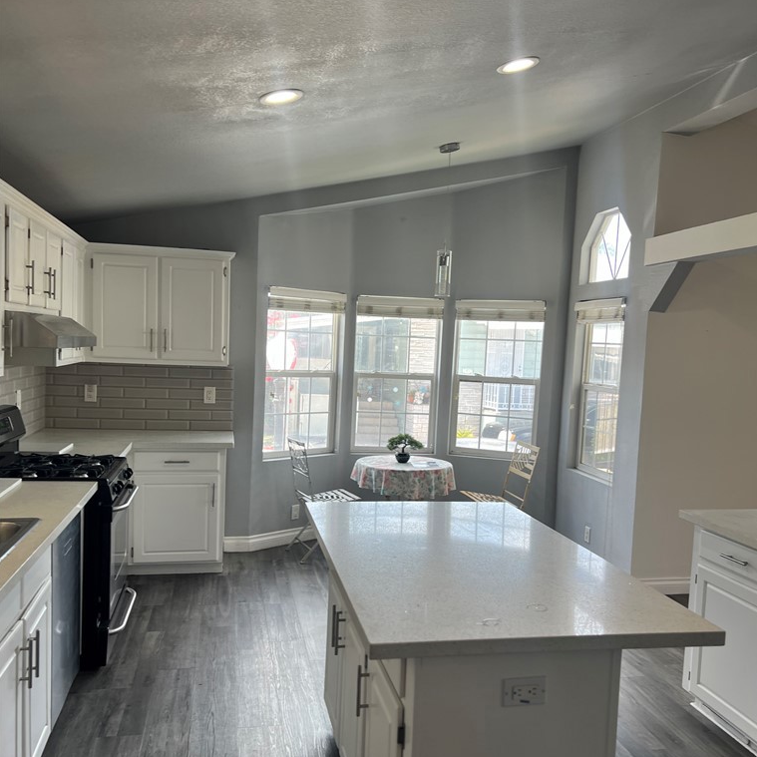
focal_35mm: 31
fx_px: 767
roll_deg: -2.4
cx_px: 381
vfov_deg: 52.5
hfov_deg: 52.5
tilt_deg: -5.0
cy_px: 402
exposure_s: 1/120
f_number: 1.5
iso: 32
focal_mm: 5.7
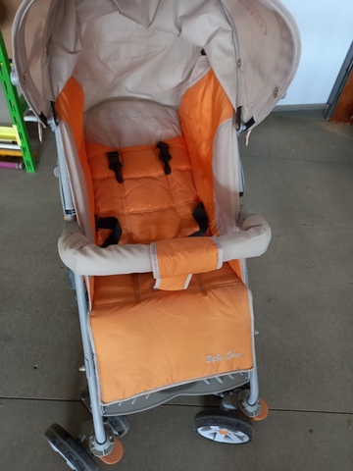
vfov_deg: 69.4
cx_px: 176
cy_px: 236
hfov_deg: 54.9
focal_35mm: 25
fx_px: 340
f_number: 2
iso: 250
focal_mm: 4.6
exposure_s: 1/24
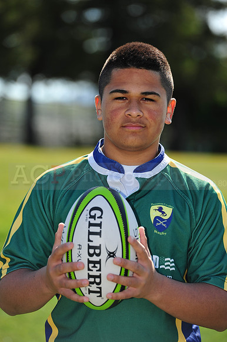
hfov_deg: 6.9
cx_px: 114
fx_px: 1894
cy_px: 171
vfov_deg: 10.3
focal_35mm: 200
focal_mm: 200
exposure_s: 1/640
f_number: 4.5
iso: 200
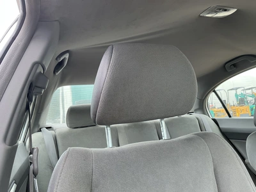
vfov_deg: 49.7
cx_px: 128
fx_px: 207
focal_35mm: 28
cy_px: 96
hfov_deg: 63.4
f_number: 1.8
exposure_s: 1/122
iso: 32
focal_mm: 3
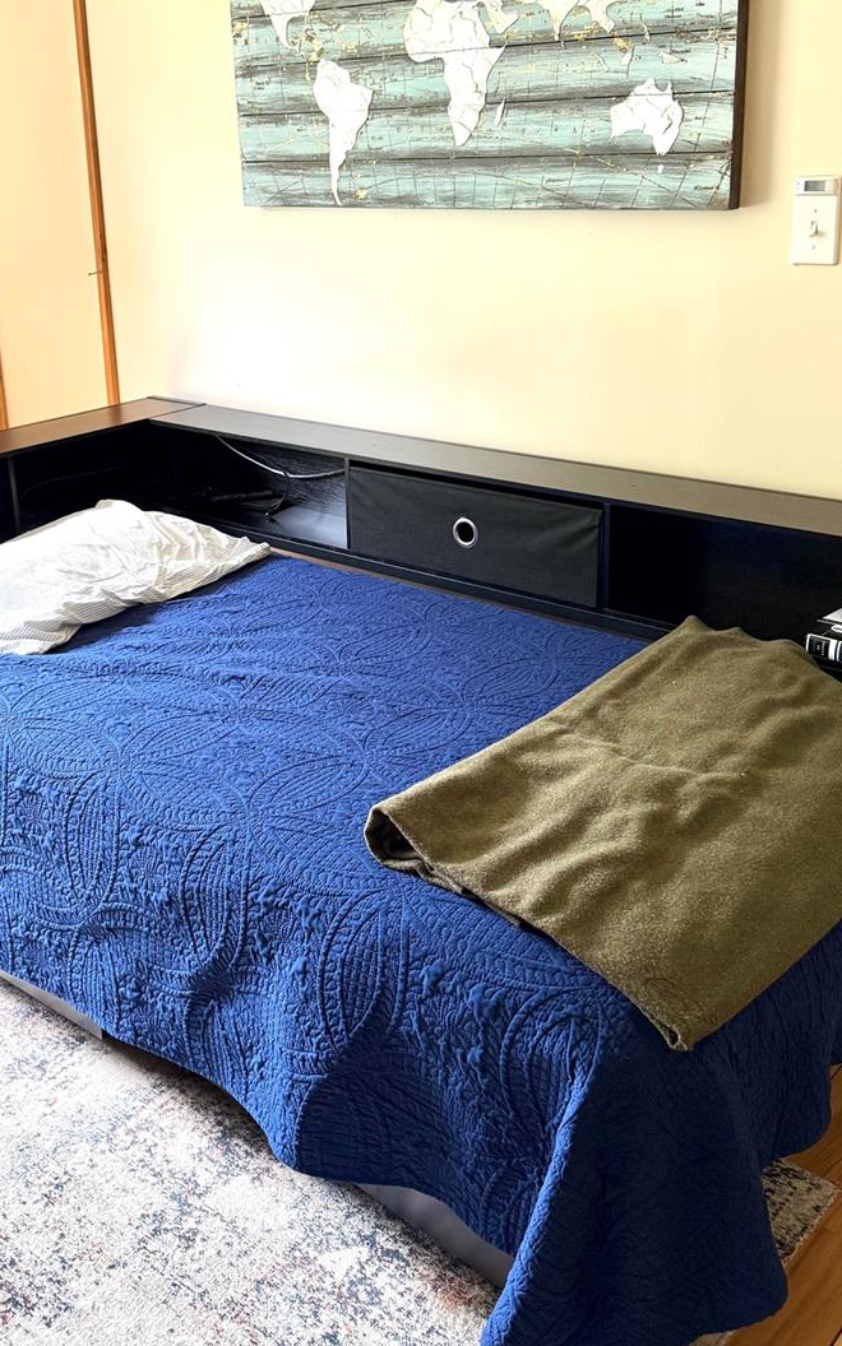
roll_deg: +2.1
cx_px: 311
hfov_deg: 34.2
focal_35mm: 37
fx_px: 1358
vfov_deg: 52.4
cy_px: 533
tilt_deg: -16.5
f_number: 1.78
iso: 160
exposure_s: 1/121
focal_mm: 6.76
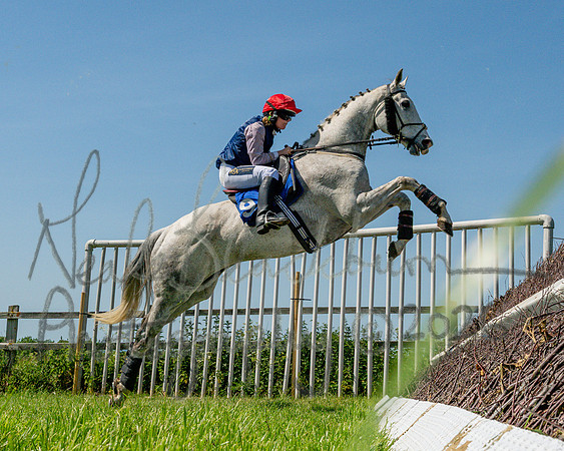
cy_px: 164
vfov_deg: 26.5
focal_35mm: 57
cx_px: 200
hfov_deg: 32.8
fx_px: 953
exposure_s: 1/2000
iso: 400
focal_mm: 24
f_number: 9
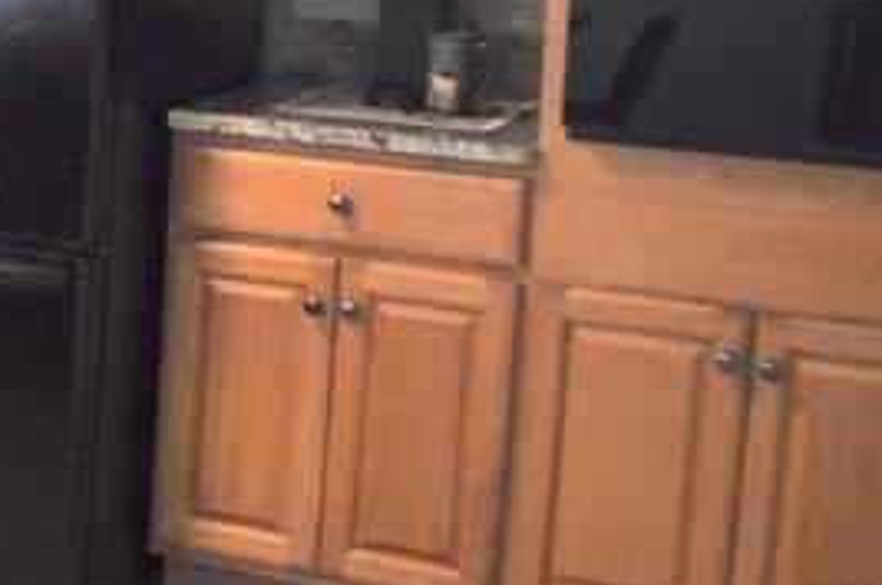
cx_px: -439
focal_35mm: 115
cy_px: -73
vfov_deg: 11.7
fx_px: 2812
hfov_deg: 16.3
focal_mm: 20
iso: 720
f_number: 4
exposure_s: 1/125
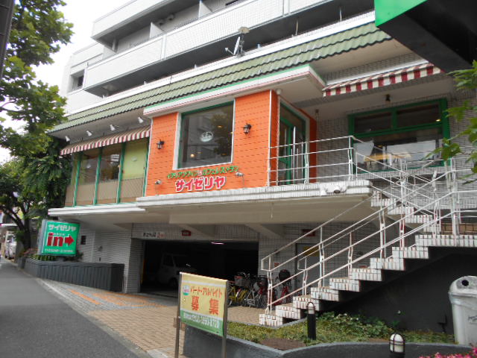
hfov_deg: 67.3
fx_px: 358
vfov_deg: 53.1
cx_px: 238
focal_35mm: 26
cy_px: 179
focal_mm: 4.6
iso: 80
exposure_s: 1/320
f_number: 3.2
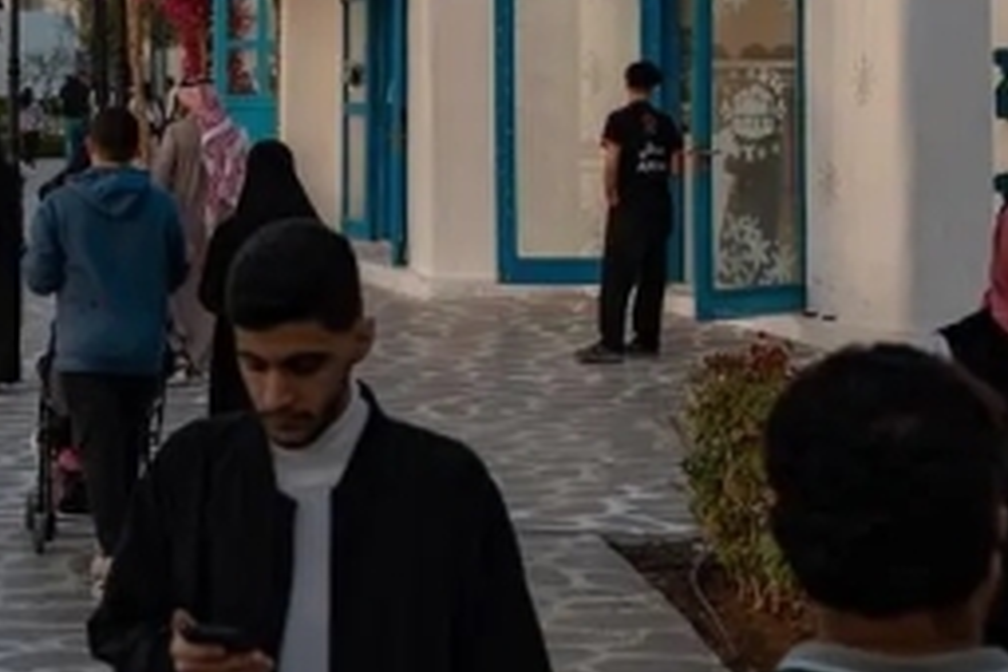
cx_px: -178
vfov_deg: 4.9
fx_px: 7699
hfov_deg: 7.4
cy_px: -577
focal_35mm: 275
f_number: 2.8
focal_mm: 70
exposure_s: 1/200
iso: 1250
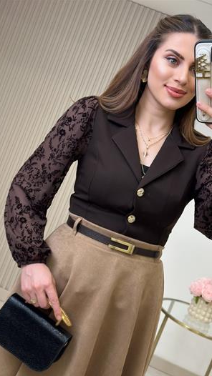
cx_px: 127
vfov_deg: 39.2
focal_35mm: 53
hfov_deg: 22.6
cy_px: 190
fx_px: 529
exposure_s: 1/206
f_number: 1.78
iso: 80
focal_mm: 6.86
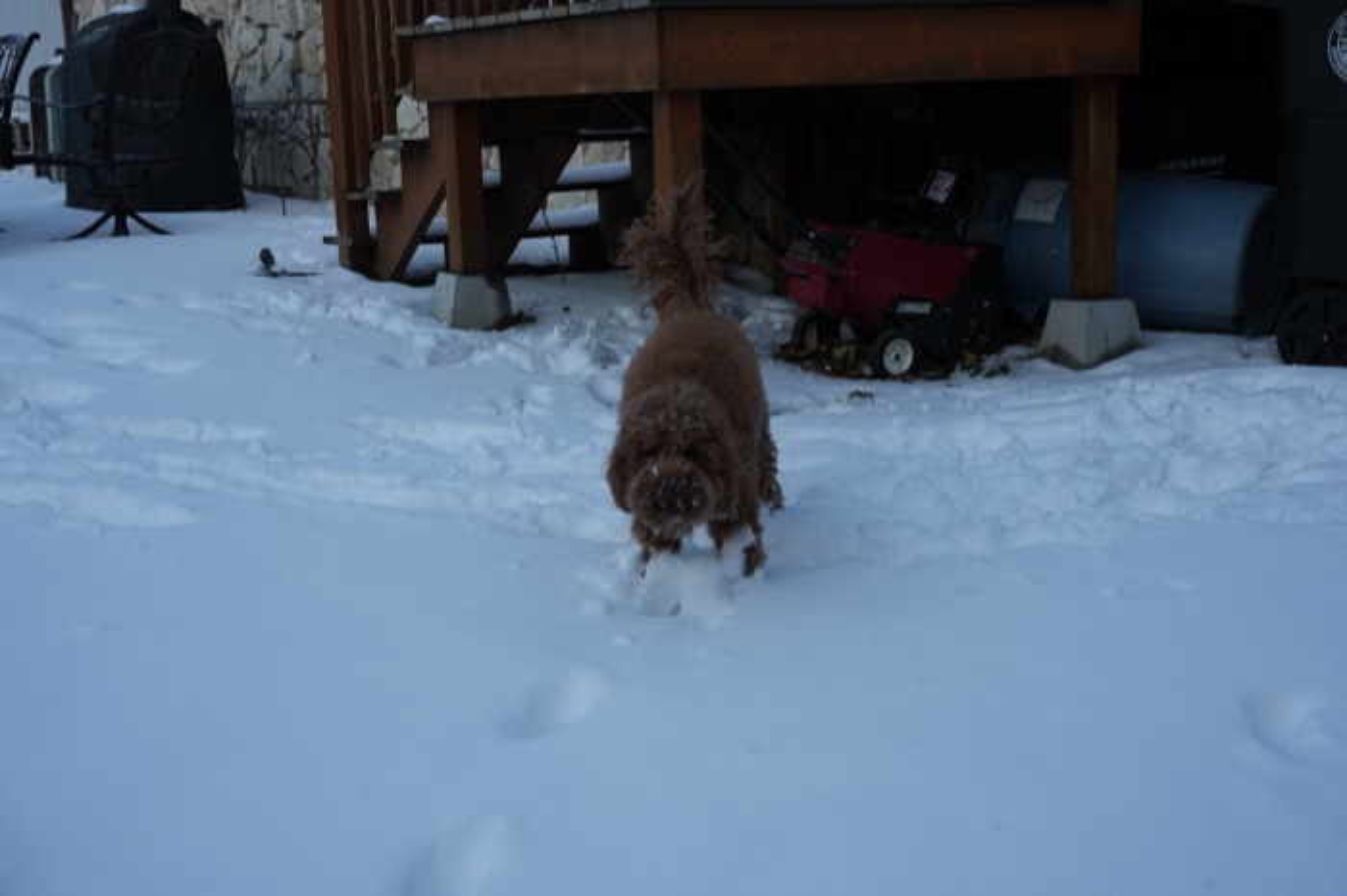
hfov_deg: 36.2
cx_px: 674
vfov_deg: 24.6
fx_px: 2061
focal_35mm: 55
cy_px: 448
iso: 400
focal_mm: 55.1
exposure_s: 1/250
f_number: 5.6
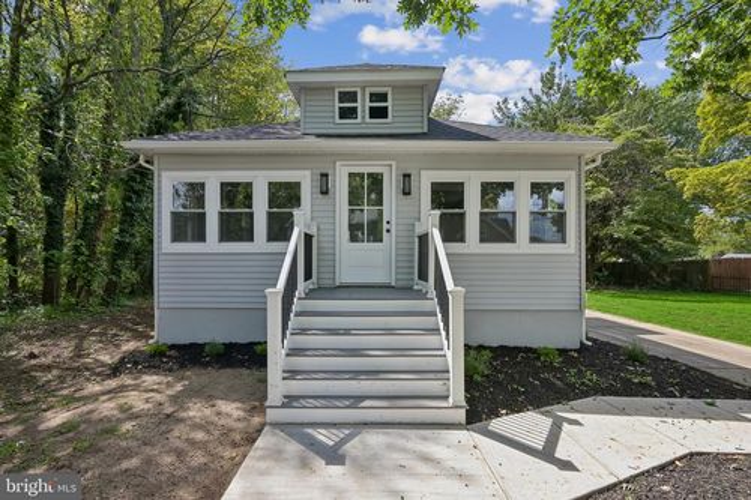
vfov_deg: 72.0
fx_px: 344
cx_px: 376
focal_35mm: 16
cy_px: 250
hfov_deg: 95.0
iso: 400
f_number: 11
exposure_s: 1/200
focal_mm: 16.5
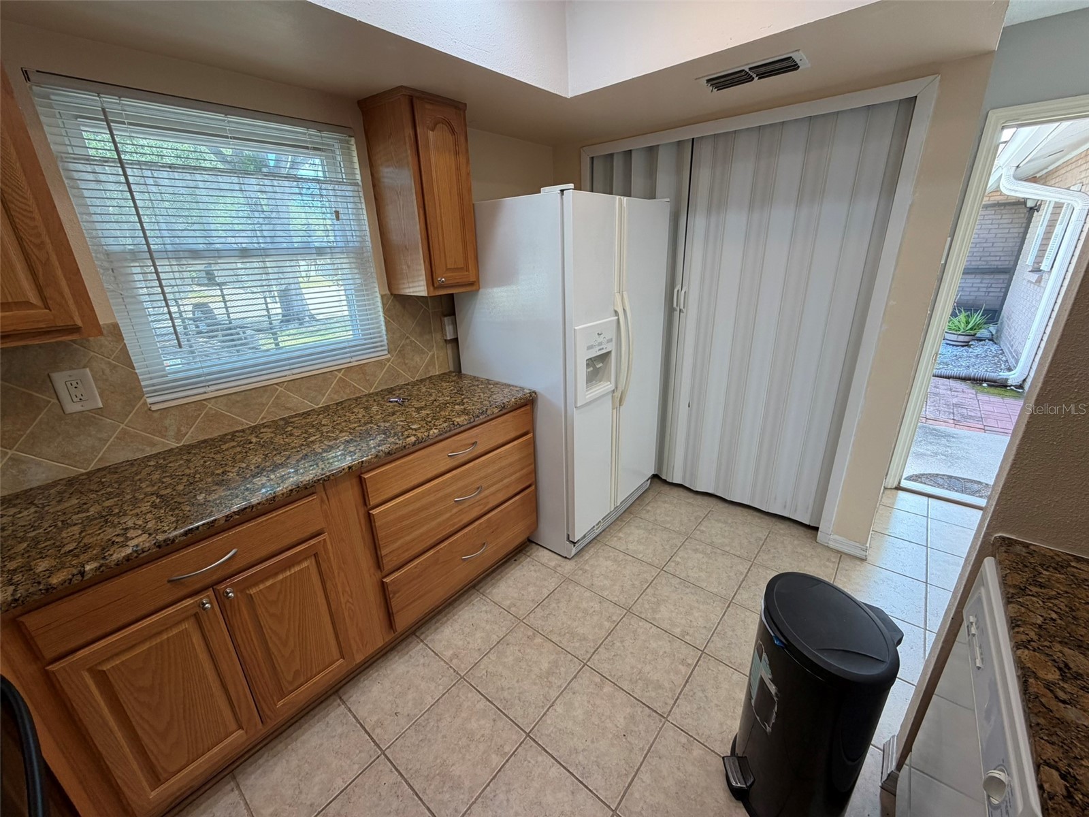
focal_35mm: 14
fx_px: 440
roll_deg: +2.1
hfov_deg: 102.1
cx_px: 544
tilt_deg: -19.9
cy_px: 408
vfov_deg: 85.7
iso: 125
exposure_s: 1/120
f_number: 2.2
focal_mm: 2.22
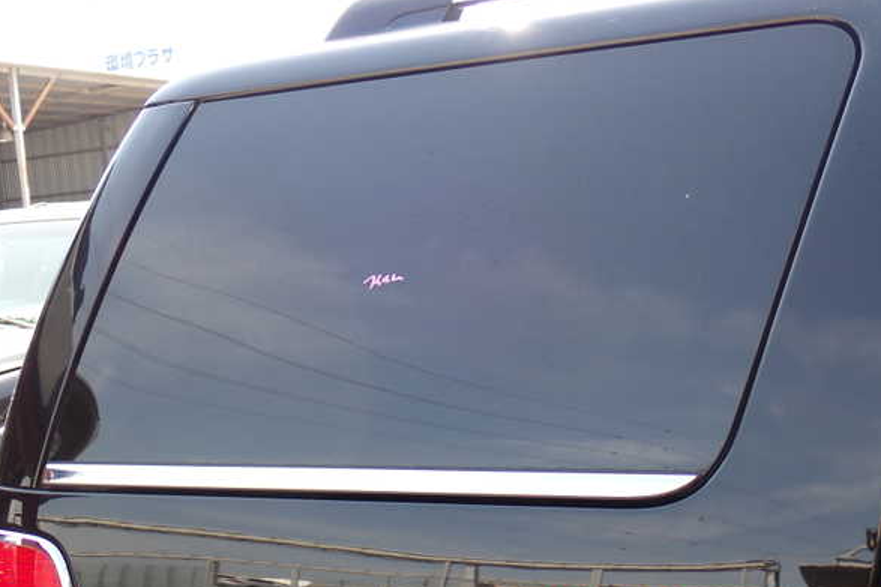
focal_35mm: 50
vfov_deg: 27.0
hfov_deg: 39.6
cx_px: 440
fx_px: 1223
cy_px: 285
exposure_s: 1/160
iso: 100
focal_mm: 8.4
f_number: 3.1
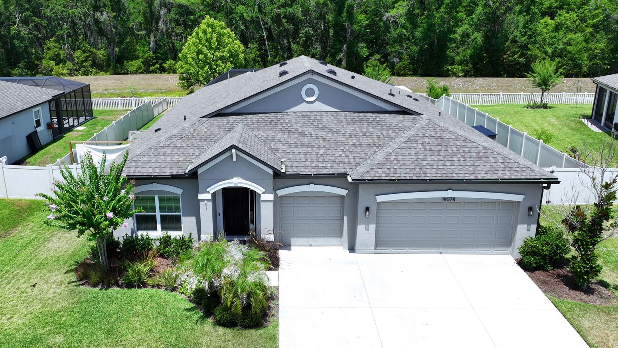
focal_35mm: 27
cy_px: 165
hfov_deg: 69.9
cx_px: 304
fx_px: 442
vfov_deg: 42.9
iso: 100
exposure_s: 1/320
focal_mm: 12.29
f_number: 3.2
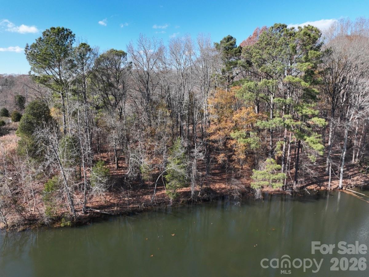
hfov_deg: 71.6
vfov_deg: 56.8
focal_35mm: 24
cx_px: 184
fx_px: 256
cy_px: 138
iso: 130
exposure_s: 1/120
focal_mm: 12.29
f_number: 2.8
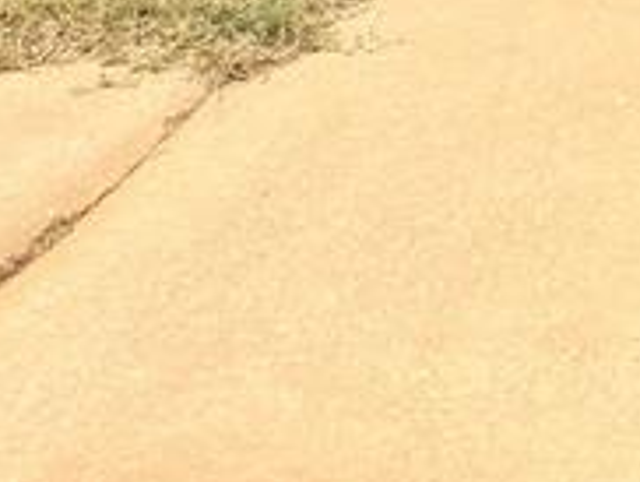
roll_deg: -0.9
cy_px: -647
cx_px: 1540
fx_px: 2499
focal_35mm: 135
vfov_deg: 9.8
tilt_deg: -0.8
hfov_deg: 11.8
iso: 80
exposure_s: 1/6711
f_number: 1.78
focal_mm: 6.76
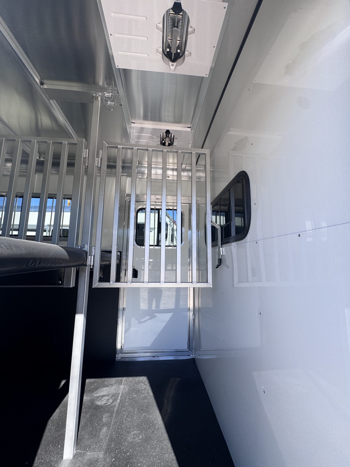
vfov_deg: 102.1
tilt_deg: +9.3
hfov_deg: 85.7
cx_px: 175
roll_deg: -1.6
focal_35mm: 14
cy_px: 234
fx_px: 189
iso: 40
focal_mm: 2.22
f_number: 2.2
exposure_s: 1/448
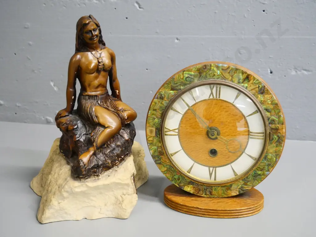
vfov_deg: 29.1
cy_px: 118
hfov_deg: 38.2
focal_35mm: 50
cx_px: 158
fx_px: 456
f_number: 5
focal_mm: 25
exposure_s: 1/60
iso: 3200
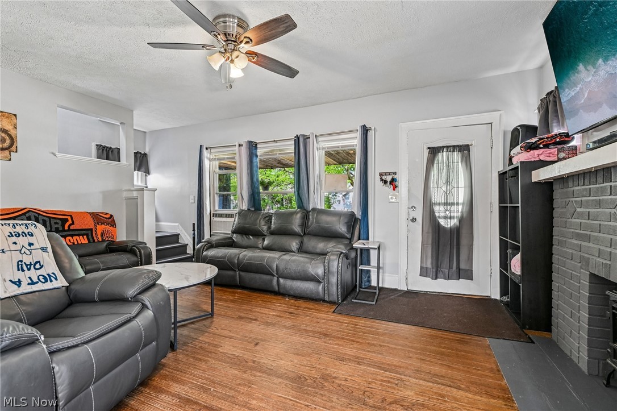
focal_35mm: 16
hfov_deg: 96.8
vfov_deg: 73.7
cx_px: 308
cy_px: 206
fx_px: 274
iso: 1000
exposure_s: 1/100
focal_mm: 16
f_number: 6.3
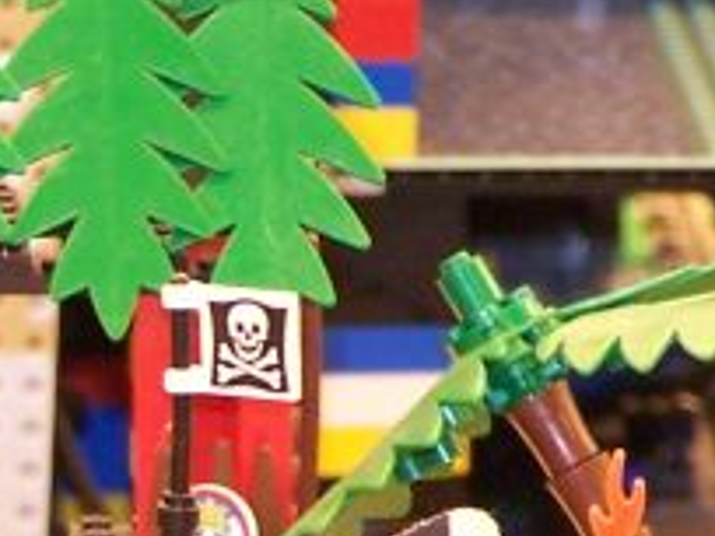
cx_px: -543
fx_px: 19602
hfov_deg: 2.1
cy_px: 897
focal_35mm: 949
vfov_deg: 1.6
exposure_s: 1/3
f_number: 3.2
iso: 140
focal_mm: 31.3
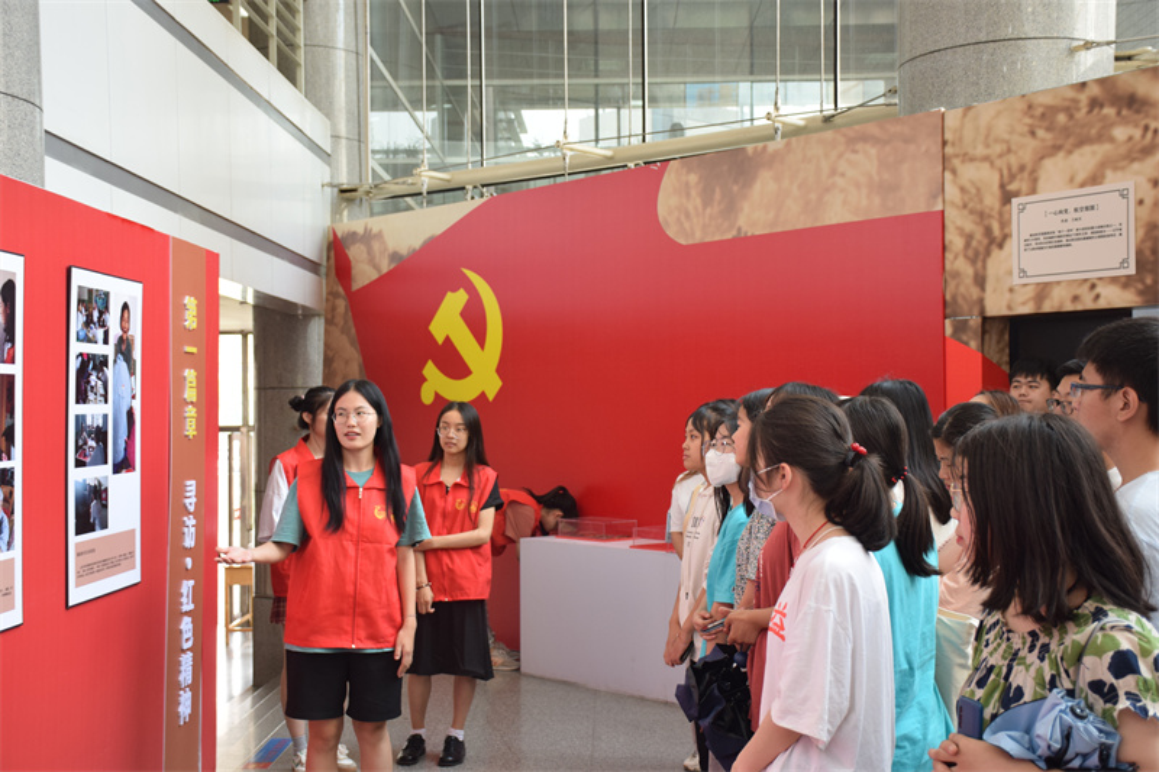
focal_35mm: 48
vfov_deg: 28.1
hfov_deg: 41.1
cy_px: 386
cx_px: 580
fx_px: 1545
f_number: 4.5
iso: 500
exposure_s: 1/80
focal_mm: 32
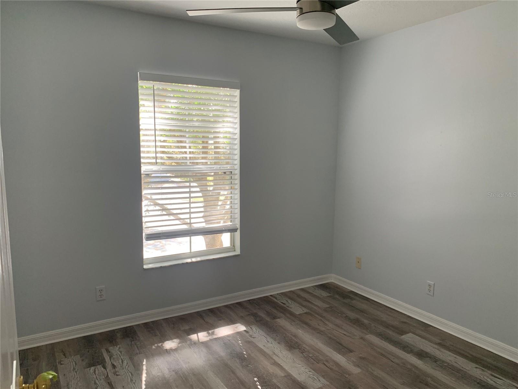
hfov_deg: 67.3
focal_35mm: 26
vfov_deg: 53.1
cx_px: 259
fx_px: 389
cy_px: 194
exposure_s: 1/121
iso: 80
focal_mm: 4.25
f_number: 1.8
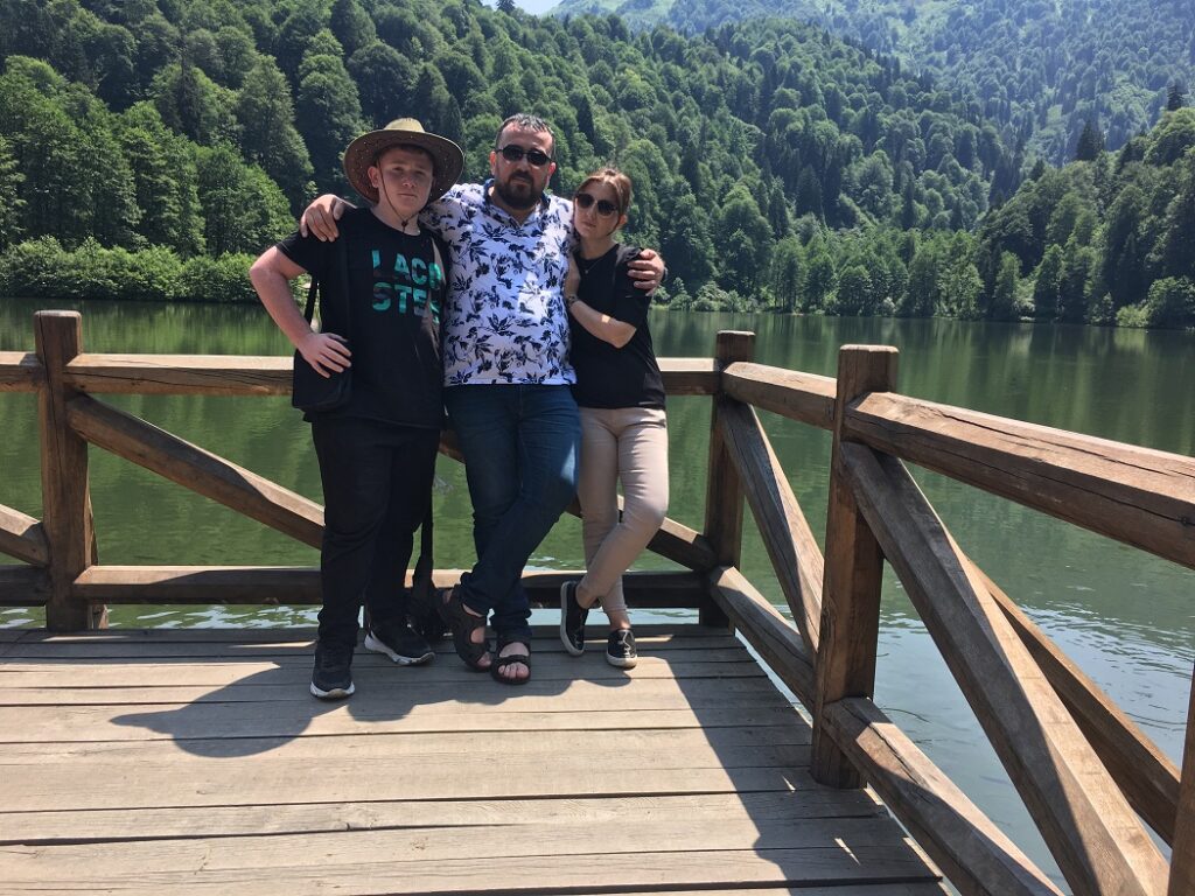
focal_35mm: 29
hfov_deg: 61.7
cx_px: 598
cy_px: 448
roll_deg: -2.2
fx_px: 1001
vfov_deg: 48.2
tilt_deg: -5.8
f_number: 2.2
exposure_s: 1/712
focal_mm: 4.15
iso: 25
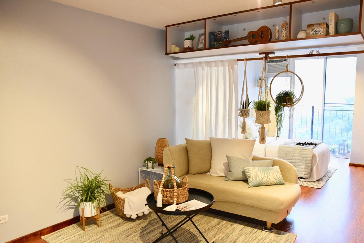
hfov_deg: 67.3
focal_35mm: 27
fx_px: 273
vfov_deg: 47.9
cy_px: 133
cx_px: 197
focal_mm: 24
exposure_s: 1/200
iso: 2500
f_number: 2.8
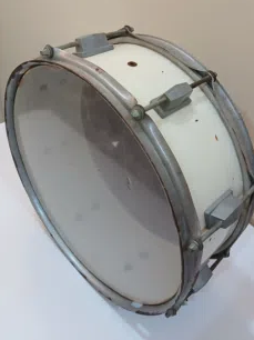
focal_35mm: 34
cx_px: 146
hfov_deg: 41.6
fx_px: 333
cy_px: 137
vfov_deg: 53.6
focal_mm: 3.98
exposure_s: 1/33.3
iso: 250
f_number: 1.8
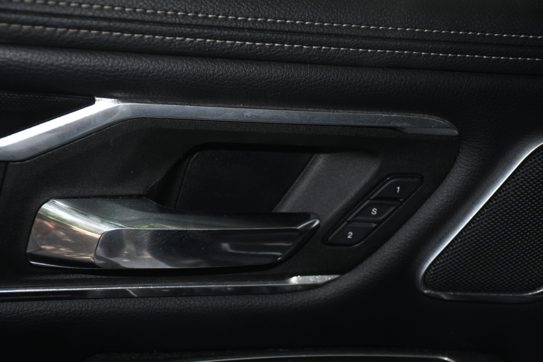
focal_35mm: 78
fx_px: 1176
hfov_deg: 26.0
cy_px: 181
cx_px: 272
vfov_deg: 17.5
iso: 100
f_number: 4.8
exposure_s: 1/60
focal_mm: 52
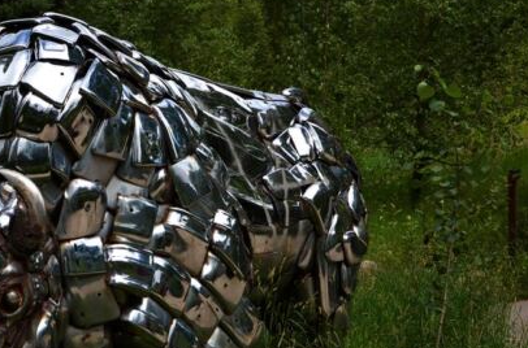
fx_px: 1210
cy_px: 256
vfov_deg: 16.3
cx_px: 190
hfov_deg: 24.5
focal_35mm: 83
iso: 100
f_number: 7.1
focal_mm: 35
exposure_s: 1/200
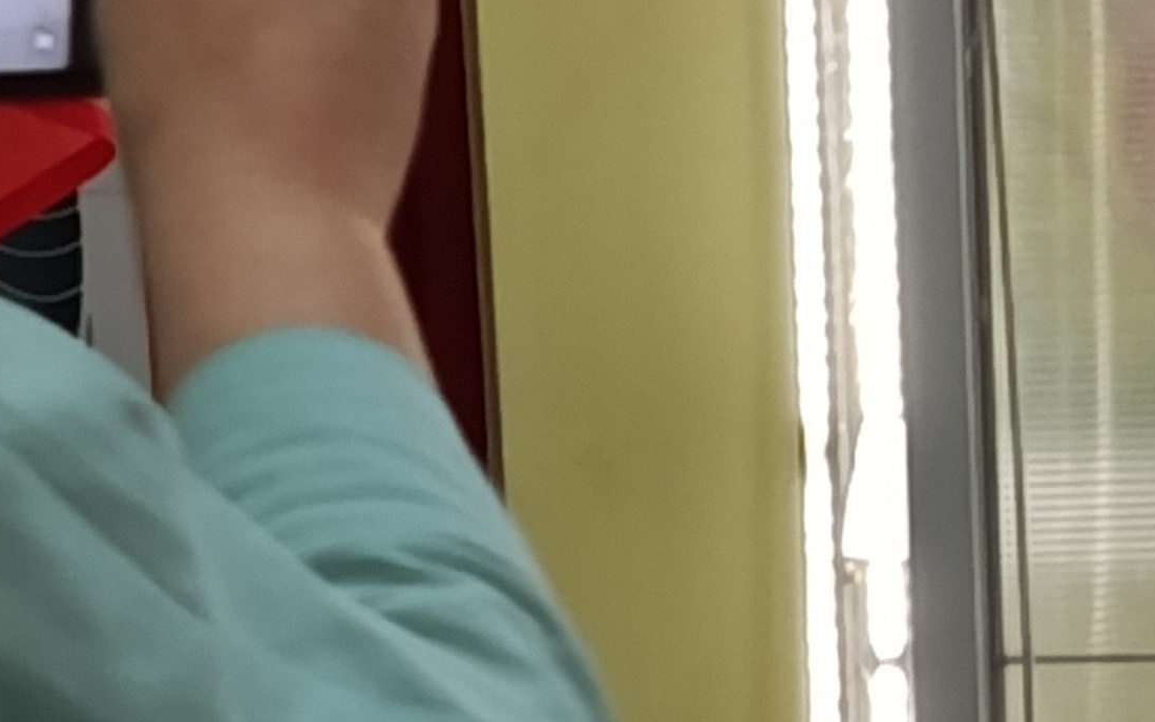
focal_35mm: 262
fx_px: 8249
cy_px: 517
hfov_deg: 7.9
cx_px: 1615
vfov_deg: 5.0
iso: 524
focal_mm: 5.24
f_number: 1.7
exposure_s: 1/100
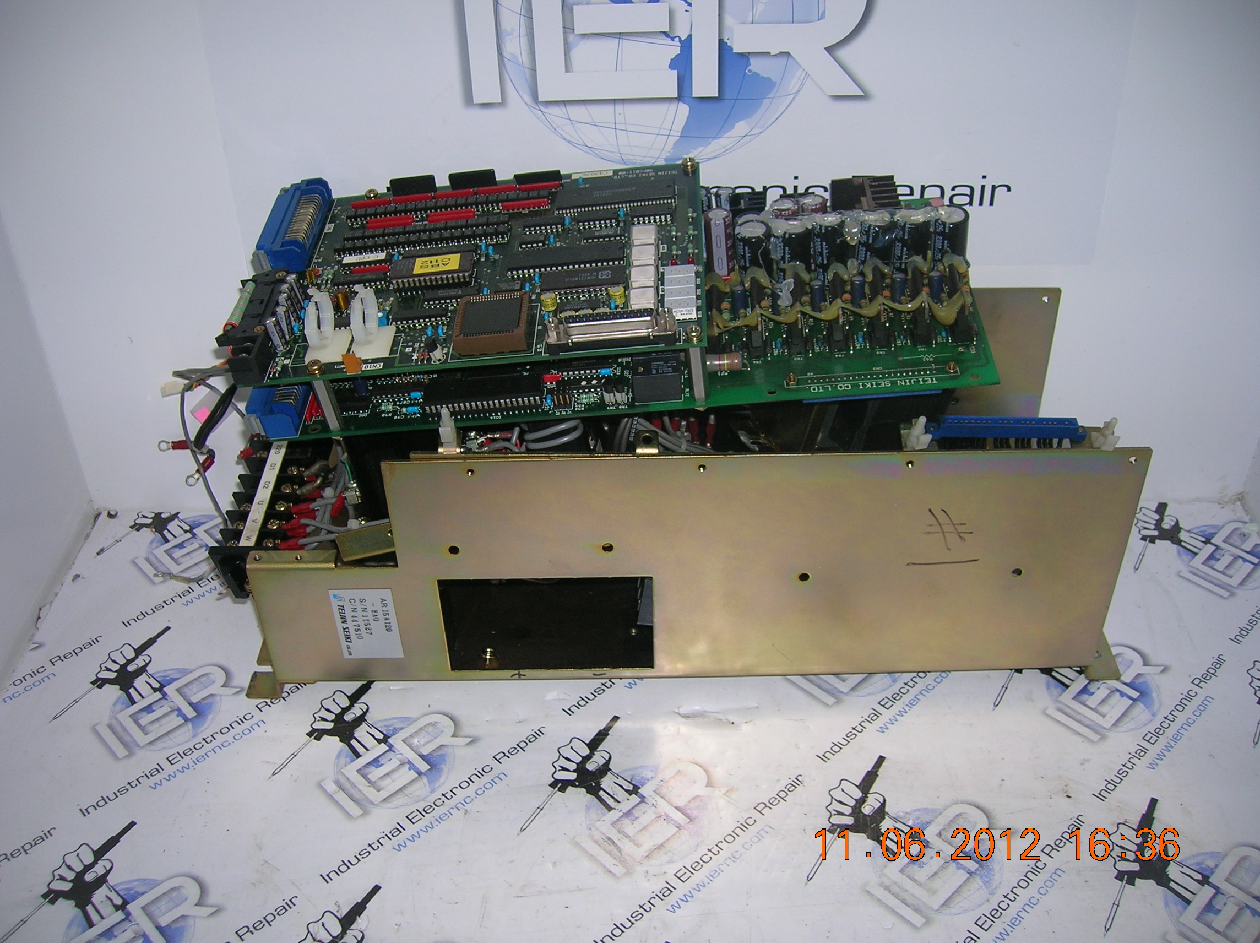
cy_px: 472
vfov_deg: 41.7
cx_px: 630
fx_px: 1237
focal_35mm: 34
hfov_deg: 54.0
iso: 50
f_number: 2.9
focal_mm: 5.7
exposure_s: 1/60.1
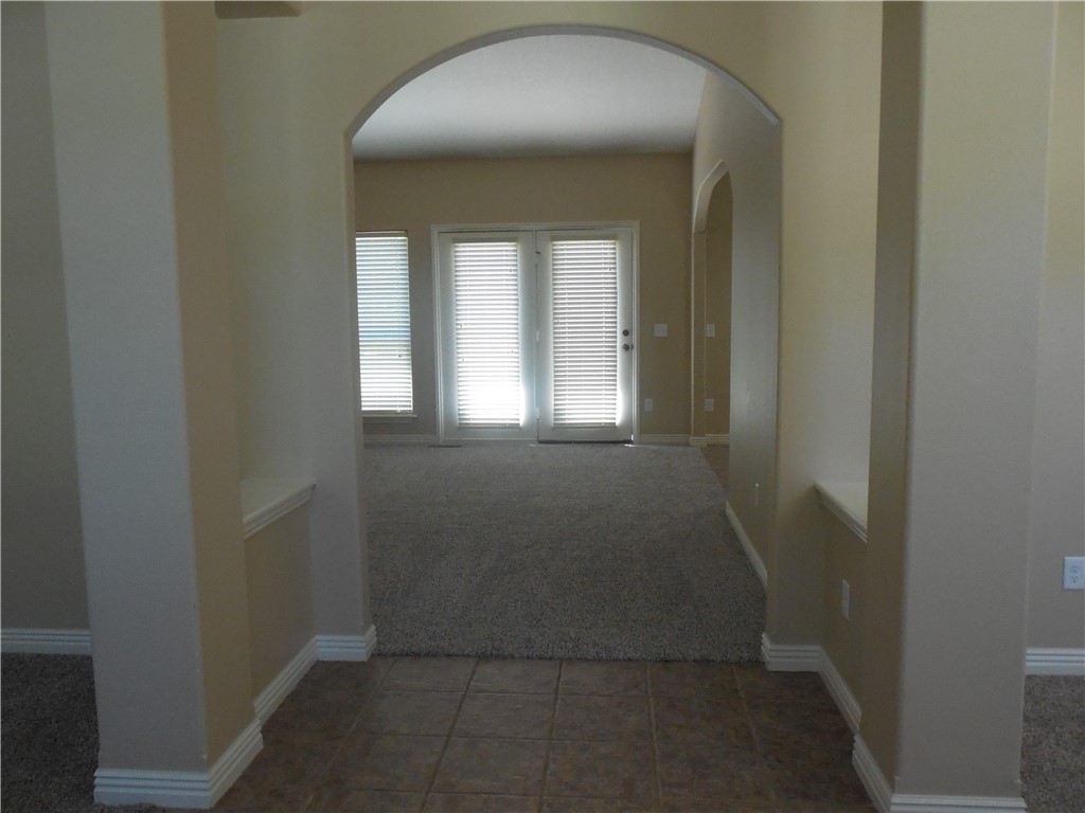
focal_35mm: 28
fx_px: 878
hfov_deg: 63.4
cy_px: 406
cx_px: 542
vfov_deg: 49.7
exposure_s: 1/125
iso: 800
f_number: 3.5
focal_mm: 5
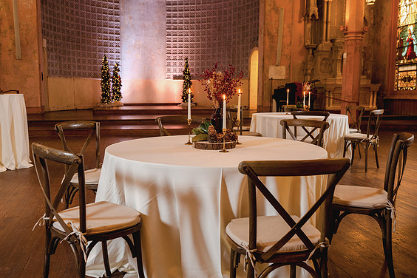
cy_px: 138
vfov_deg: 36.9
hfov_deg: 53.1
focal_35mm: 36
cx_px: 208
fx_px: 417
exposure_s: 1/20
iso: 400
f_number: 5.6
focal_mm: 35
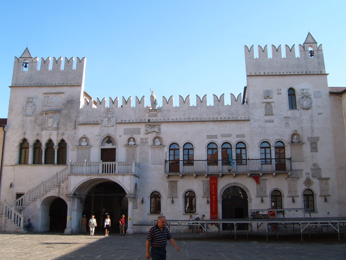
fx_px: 370
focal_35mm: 37
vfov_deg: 38.7
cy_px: 130
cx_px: 173
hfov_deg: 50.1
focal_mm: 6.2
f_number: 6
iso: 63
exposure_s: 1/180
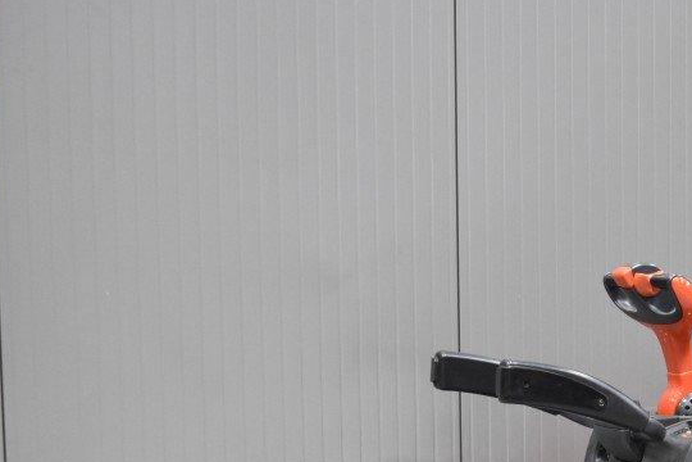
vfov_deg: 16.7
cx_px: 759
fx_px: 1538
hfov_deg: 23.8
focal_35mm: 80
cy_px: 447
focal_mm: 24
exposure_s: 1/40
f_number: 4.5
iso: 1600
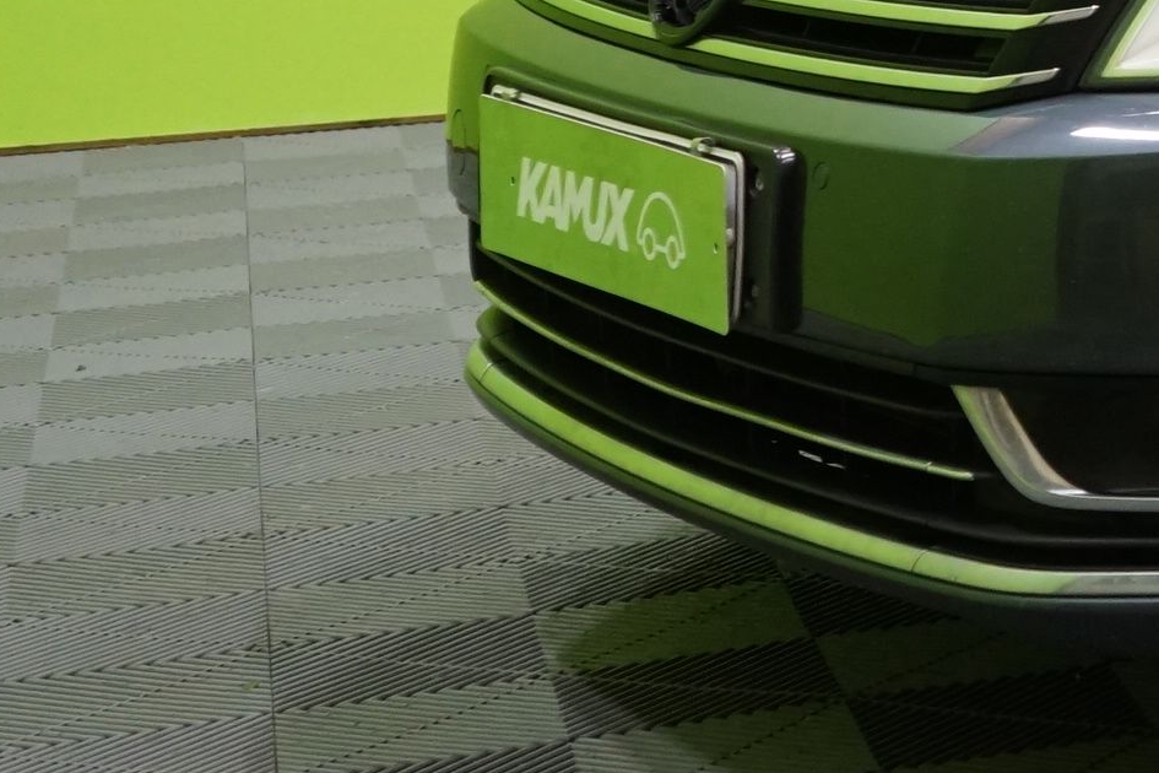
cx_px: 2341
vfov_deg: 10.7
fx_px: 4024
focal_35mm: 125
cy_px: -226
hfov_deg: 13.8
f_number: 4.5
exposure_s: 1/160
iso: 2000
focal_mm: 30
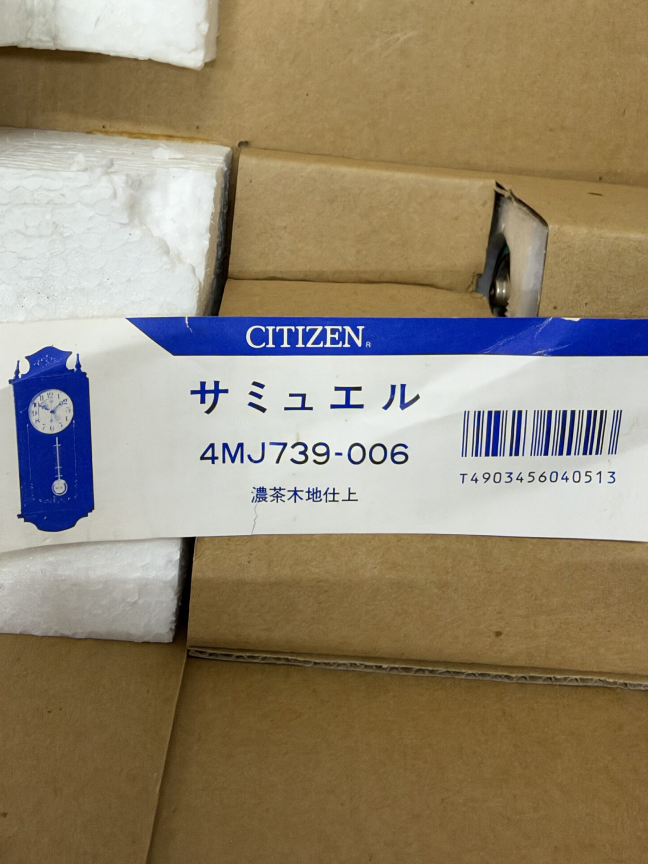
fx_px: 823
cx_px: 304
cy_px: 317
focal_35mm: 33
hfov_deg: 42.9
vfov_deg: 54.6
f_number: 2.2
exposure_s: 1/60
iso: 320
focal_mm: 2.22
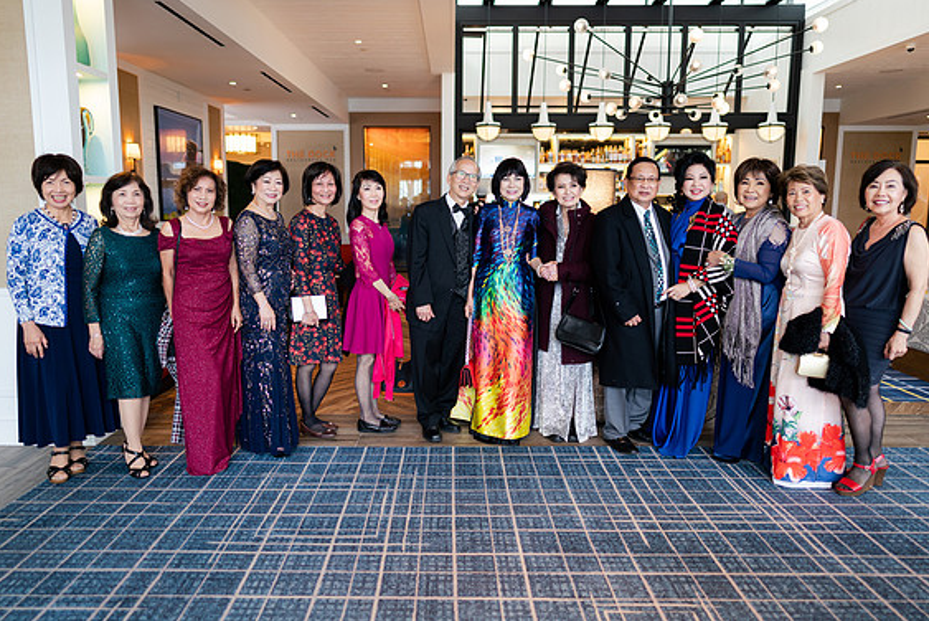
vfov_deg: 49.6
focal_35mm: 26
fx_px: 671
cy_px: 286
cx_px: 445
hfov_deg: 69.3
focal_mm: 24
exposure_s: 1/30
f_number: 1.4
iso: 160
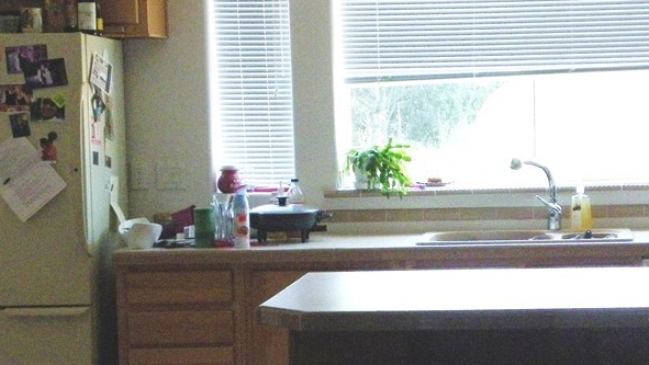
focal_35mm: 100
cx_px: 495
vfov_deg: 12.1
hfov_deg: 21.2
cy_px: 227
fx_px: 1722
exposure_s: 1/100
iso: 400
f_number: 3.5
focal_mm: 9.3
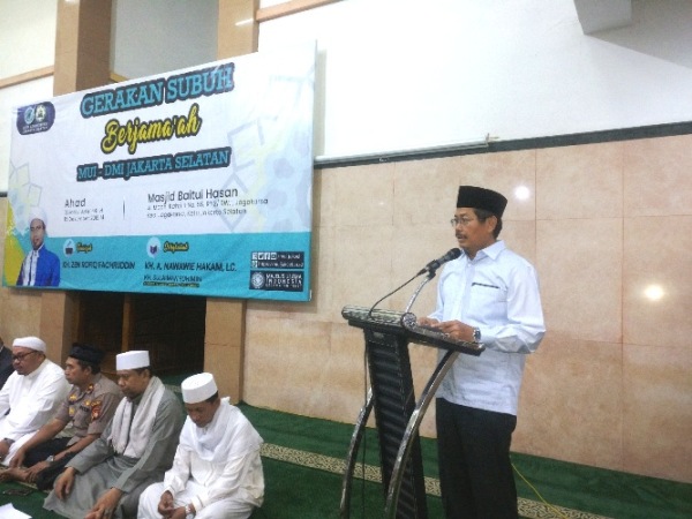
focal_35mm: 28
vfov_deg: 49.7
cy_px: 260
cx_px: 346
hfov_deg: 63.4
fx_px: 560
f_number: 2
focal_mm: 4.26
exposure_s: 1/18
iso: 640
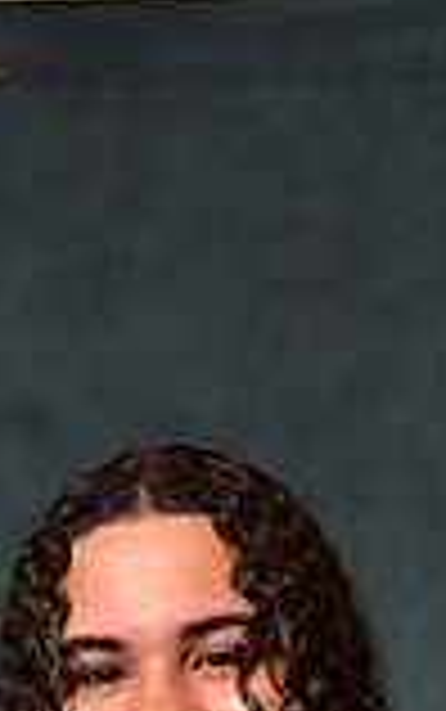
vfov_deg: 7.8
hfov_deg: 5.0
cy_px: 1224
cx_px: 146
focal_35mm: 262
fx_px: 5086
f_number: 5
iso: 100
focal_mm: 70
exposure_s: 1/200
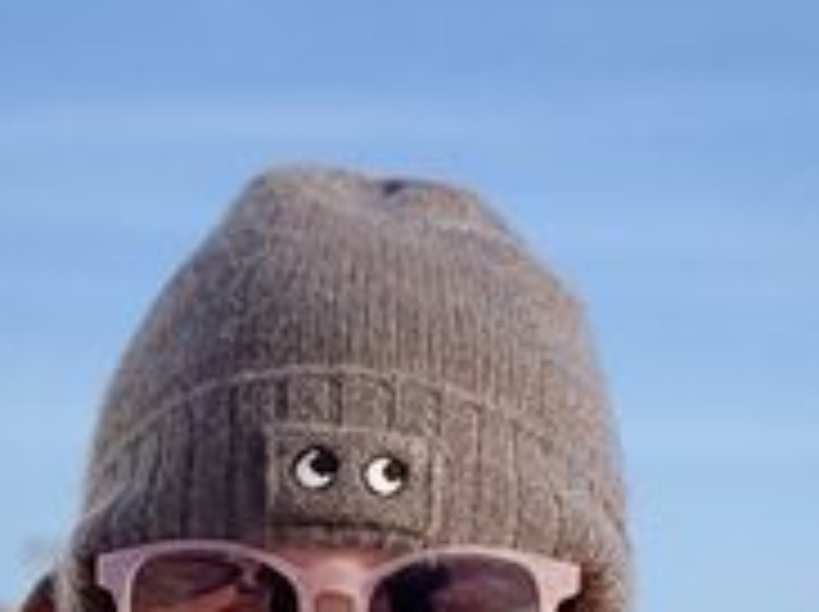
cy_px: 1233
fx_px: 3828
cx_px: 194
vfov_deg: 8.6
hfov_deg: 12.2
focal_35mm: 162
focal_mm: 6.07
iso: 50
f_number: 1.7
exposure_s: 1/1012
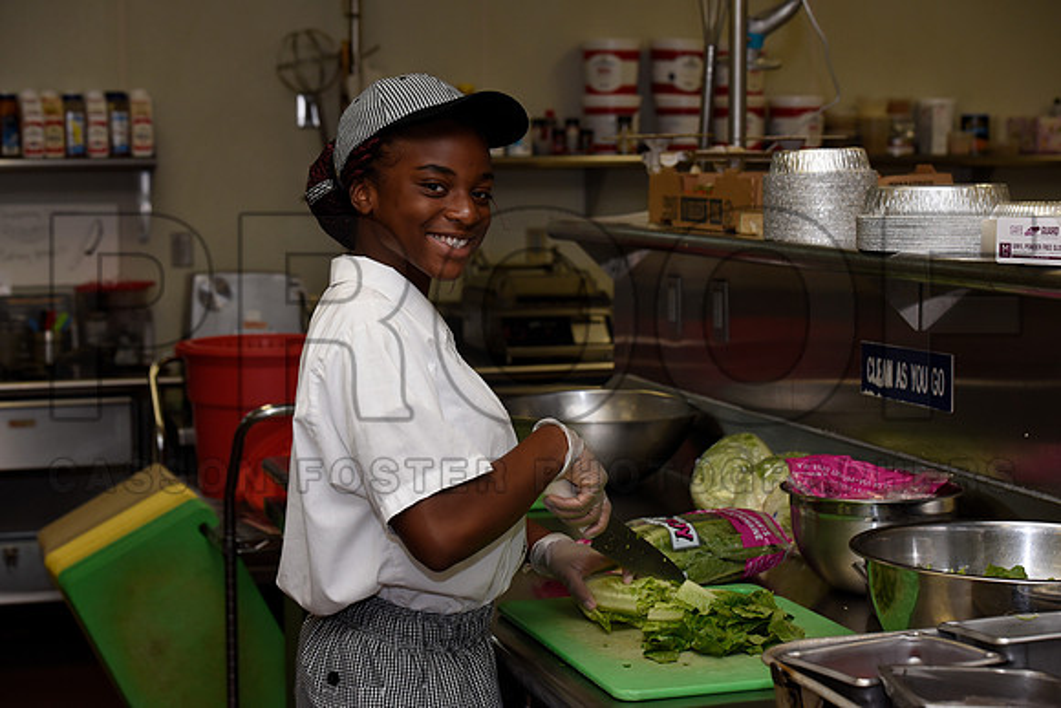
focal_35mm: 70
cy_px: 354
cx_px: 530
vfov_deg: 19.5
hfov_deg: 28.8
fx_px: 2063
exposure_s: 1/250
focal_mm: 70
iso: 1000
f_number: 6.3
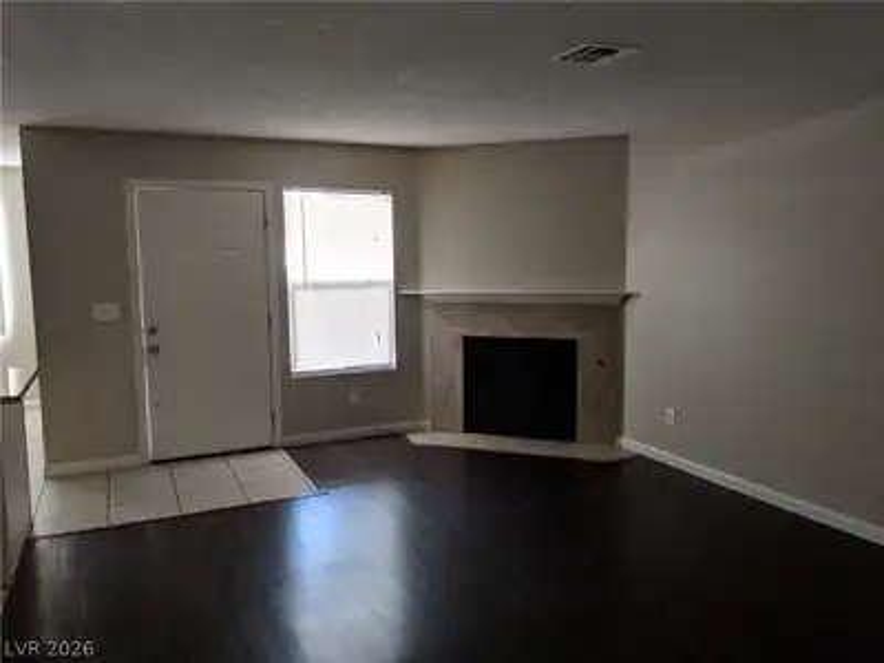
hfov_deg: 65.3
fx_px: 690
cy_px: 332
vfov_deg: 51.4
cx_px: 442
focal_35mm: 27
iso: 356
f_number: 1.8
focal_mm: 4.44
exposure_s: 1/40.1
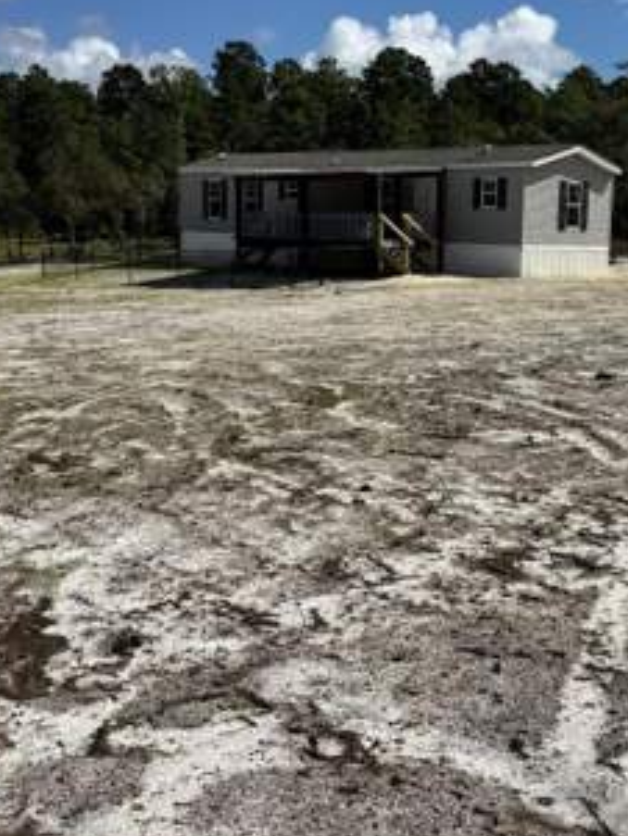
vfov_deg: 37.4
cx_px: 408
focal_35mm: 51
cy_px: 344
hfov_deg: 28.4
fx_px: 1233
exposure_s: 1/9009
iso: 80
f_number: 1.78
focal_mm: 6.76
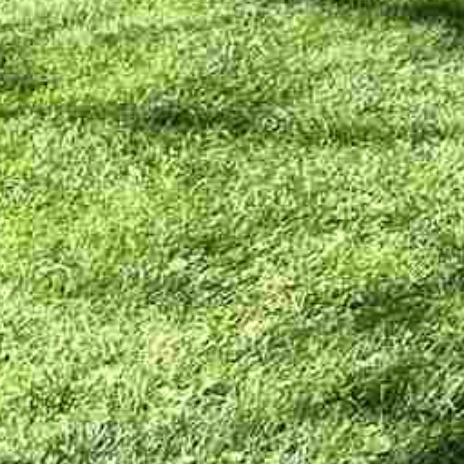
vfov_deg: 8.4
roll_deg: +0.7
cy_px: -796
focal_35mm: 184
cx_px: 1425
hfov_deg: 8.0
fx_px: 2790
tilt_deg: +1.5
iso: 32
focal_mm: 4.25
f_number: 1.8
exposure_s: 1/1395
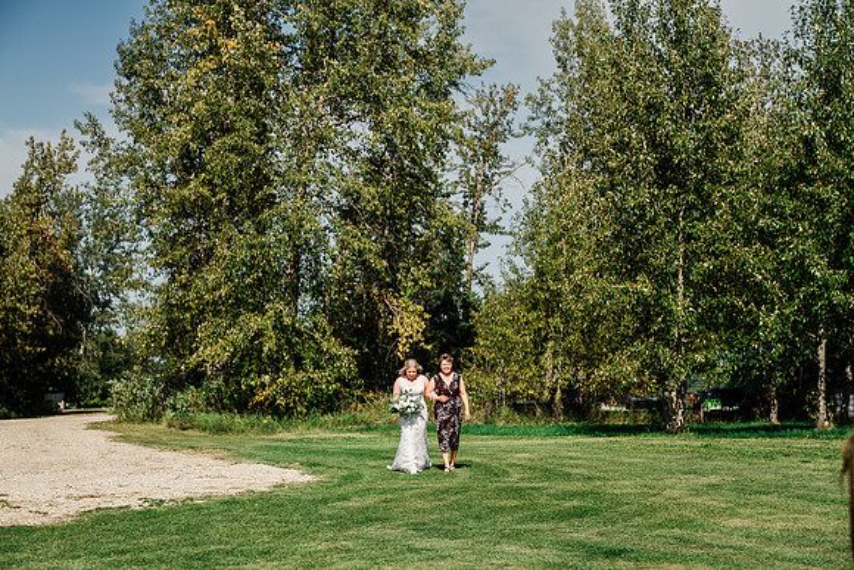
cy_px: 285
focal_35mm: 70
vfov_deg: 19.5
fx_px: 1661
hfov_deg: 28.8
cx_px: 427
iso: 400
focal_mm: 70
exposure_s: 1/250
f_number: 4
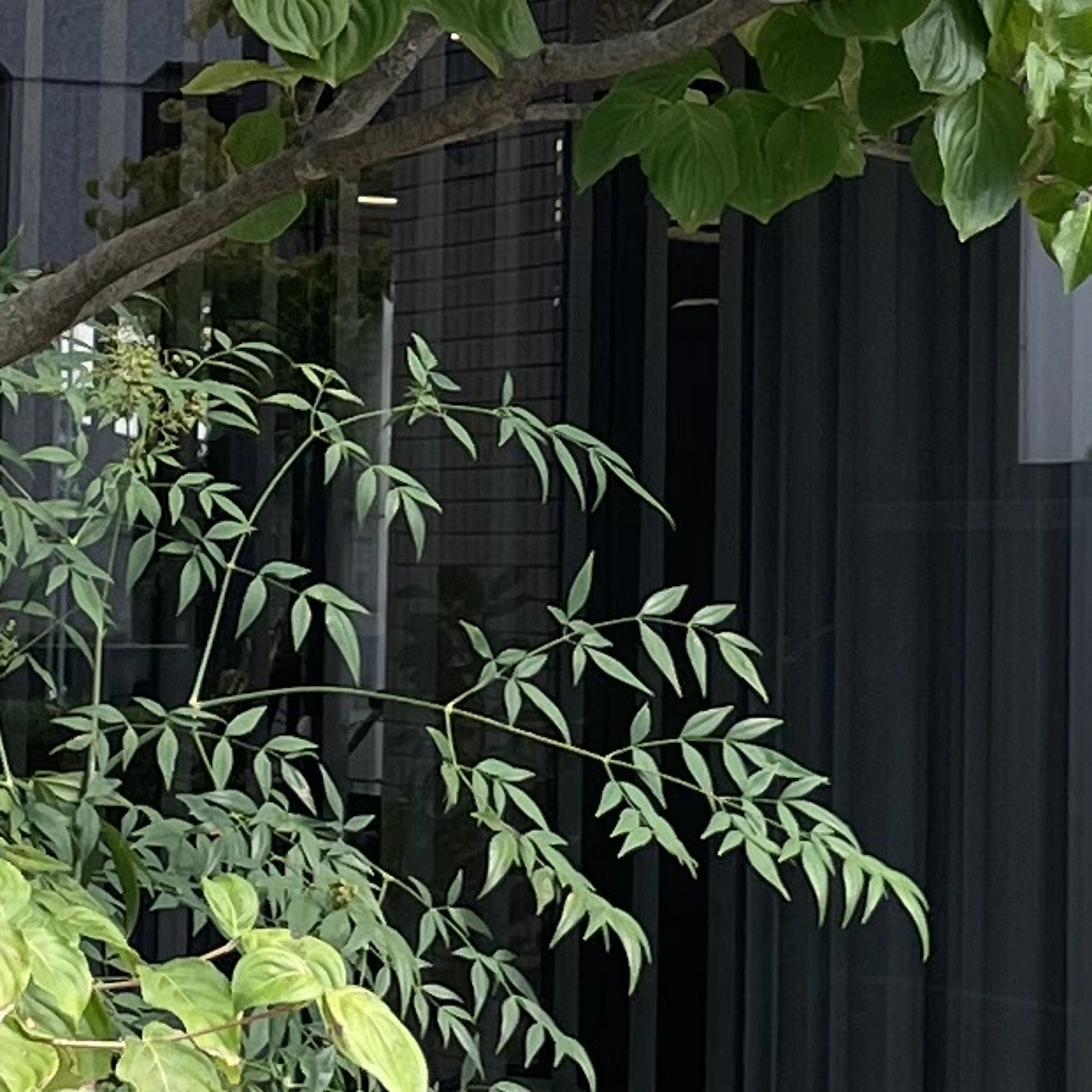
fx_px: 5318
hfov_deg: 11.7
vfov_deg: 11.7
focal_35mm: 149
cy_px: 200
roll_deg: -0.3
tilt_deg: +4.6
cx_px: 611
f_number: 1.6
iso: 32
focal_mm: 4.2
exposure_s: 1/266
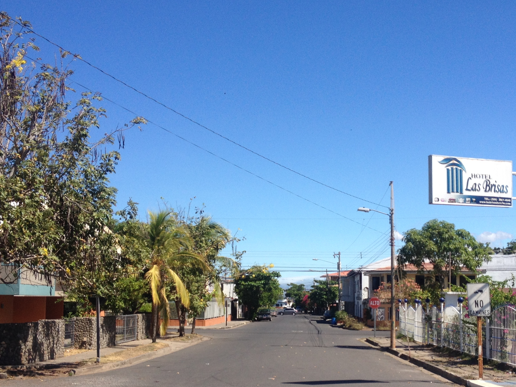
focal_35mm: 52
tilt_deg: +0.3
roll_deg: -0.3
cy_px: 255
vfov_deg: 27.9
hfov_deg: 36.7
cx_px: 295
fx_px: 775
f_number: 2.4
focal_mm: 4.28
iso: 50
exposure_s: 1/1905
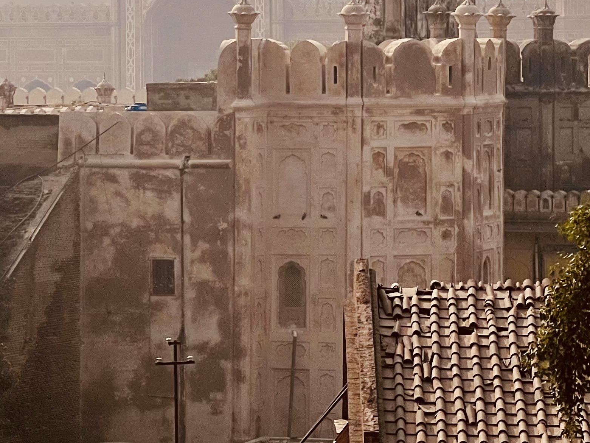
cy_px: -96
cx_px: 230
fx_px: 3392
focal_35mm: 199
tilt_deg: +3.3
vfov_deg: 7.4
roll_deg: +0.7
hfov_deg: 9.9
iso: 32
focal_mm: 9
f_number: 2.8
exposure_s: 1/2732
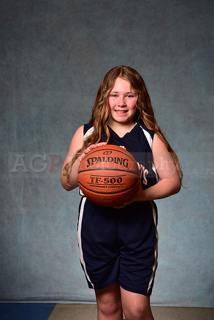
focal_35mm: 70
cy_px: 160
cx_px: 107
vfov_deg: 28.8
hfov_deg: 19.5
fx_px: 624
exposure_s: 1/200
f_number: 5
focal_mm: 70
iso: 100
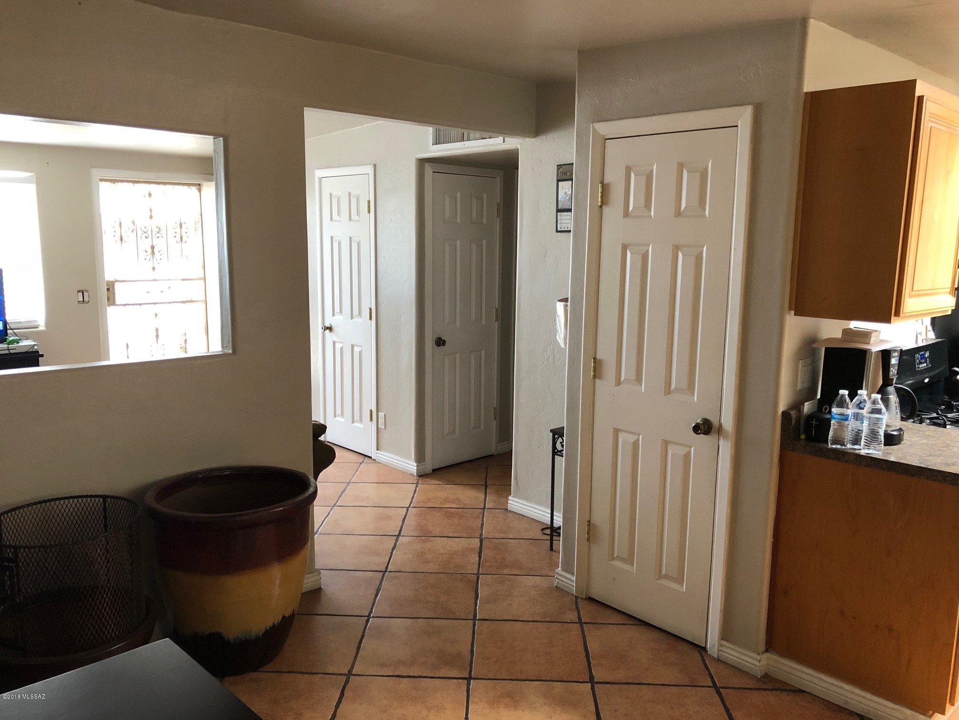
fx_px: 776
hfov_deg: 63.4
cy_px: 360
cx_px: 480
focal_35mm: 28
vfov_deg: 49.7
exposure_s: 1/15
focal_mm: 4
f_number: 1.8
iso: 64
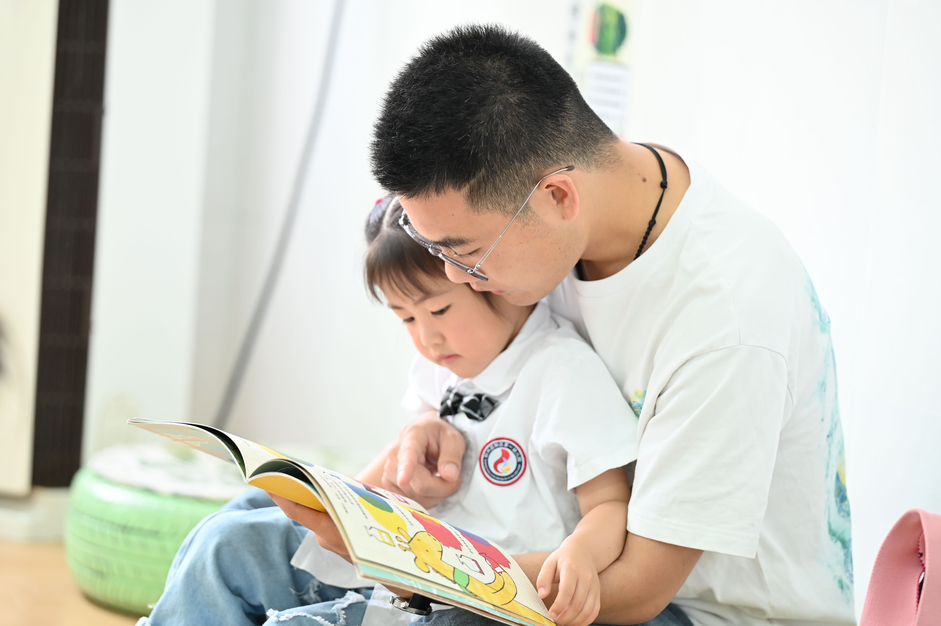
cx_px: 470
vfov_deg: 11.0
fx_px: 3265
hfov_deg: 16.4
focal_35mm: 125
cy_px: 313
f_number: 2.8
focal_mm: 125
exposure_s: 1/200
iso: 2000
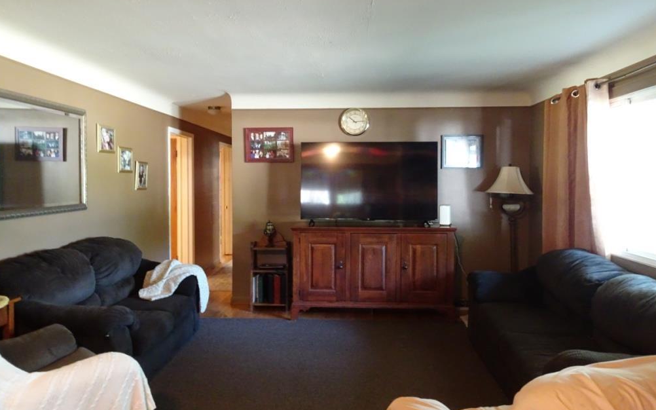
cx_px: 329
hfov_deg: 70.4
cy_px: 194
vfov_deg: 47.6
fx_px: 465
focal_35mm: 26
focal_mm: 4.1
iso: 800
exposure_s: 1/6
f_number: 3.5
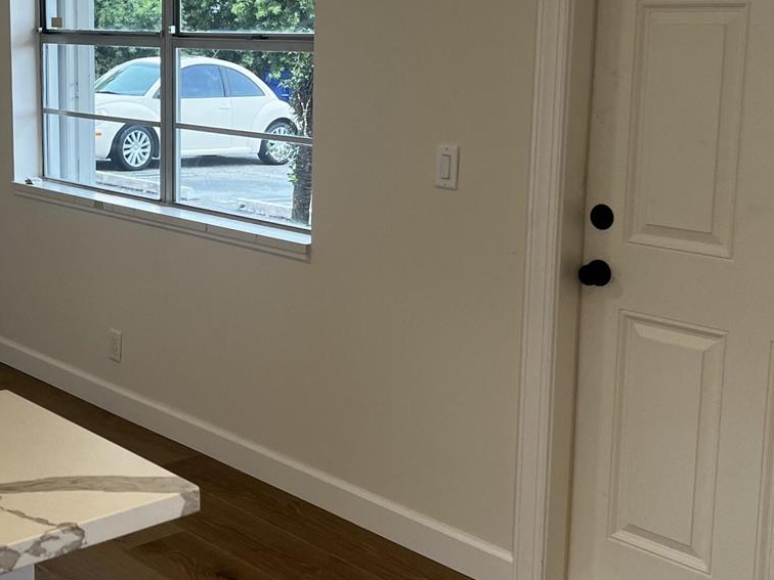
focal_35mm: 55
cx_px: 187
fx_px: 1230
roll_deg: -1.2
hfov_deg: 34.2
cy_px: 197
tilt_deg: -9.0
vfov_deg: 26.4
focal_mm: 5.7
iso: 100
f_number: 1.5
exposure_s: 1/120
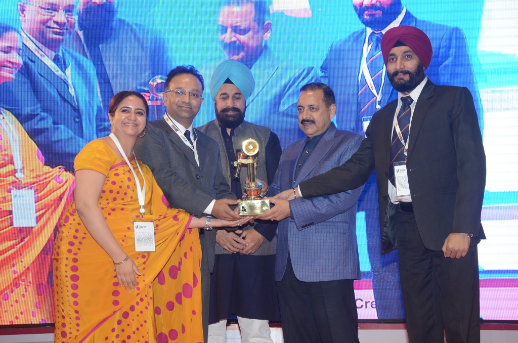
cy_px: 172
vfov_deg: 18.8
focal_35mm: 72
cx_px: 259
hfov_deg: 28.1
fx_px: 1034
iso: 800
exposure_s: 1/125
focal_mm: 48
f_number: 5.6
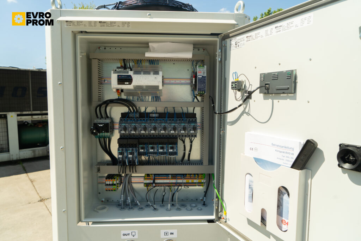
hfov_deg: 73.7
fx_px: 241
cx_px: 180
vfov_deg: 53.1
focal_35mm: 24
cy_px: 120
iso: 100
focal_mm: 24
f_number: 8
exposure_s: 1/100
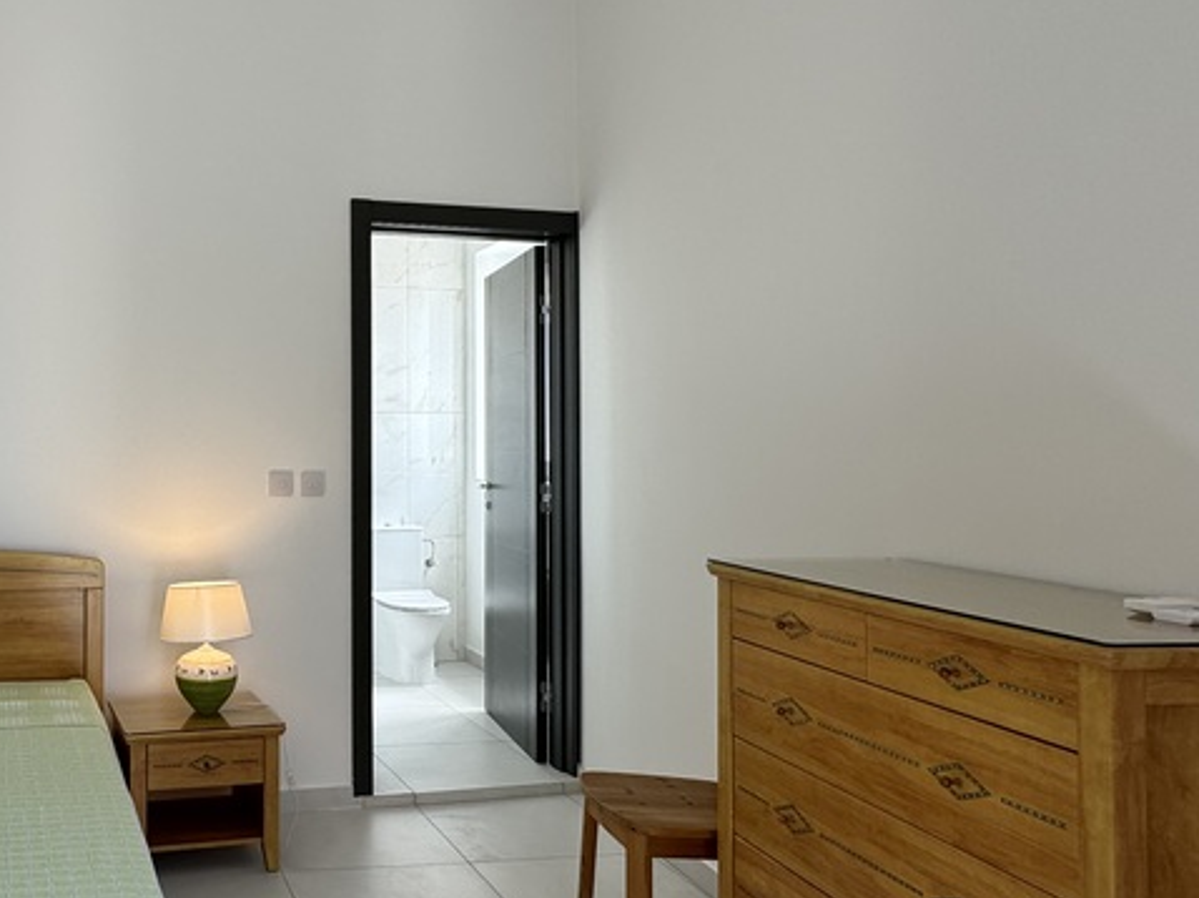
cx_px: 201
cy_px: 426
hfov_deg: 54.8
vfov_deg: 46.7
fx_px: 1039
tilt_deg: +1.5
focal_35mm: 30
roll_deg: -1.1
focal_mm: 2.22
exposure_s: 1/136
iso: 40
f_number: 2.2
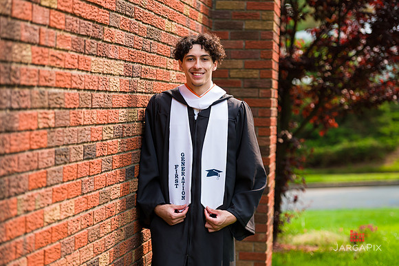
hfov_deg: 19.5
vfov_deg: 13.0
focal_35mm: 105
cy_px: 133
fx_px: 1163
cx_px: 200
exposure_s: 1/640
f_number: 3.2
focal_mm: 105
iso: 200
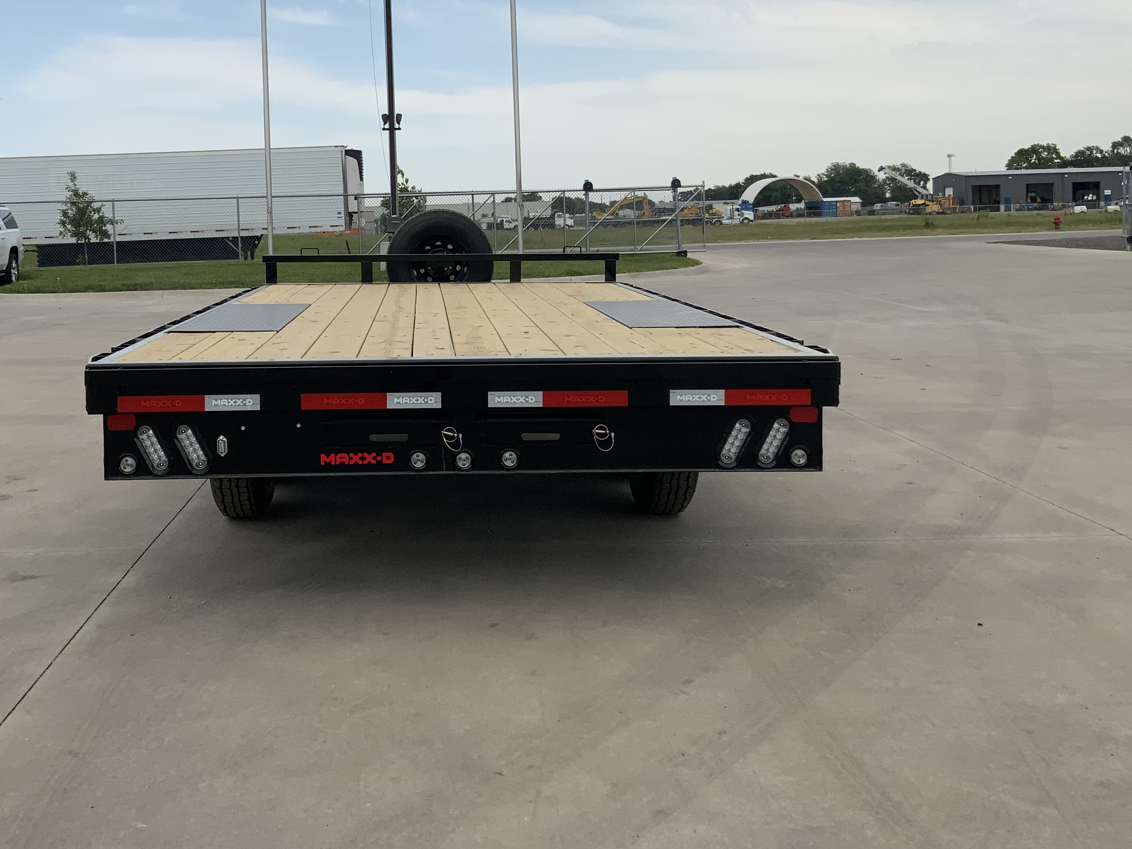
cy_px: 277
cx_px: 447
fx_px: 1341
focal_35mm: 41
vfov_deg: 34.8
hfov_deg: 45.5
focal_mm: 3
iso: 16
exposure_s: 1/1577
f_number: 1.8
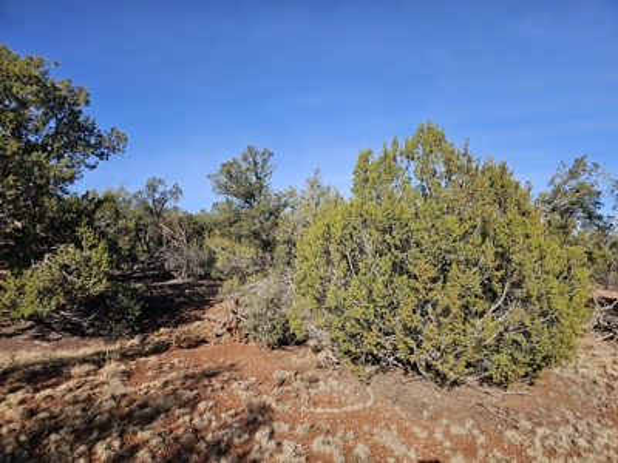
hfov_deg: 73.9
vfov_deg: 58.9
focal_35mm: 23
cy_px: 232
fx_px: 411
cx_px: 309
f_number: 1.7
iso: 10
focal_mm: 6.3
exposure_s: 1/720
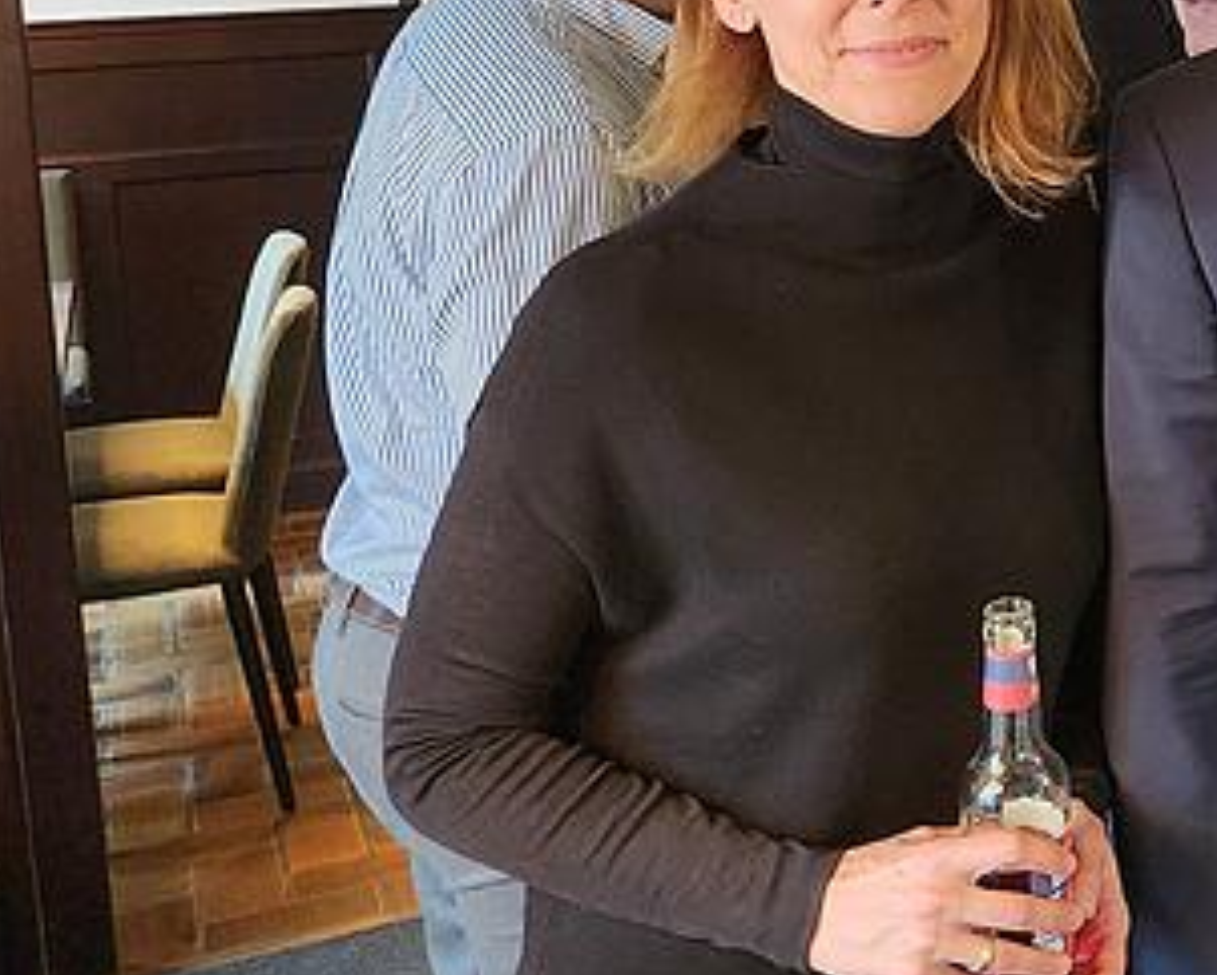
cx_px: 1515
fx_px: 2235
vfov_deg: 24.0
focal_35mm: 62
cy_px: 101
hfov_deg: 26.5
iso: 400
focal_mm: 5
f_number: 1.8
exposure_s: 1/100
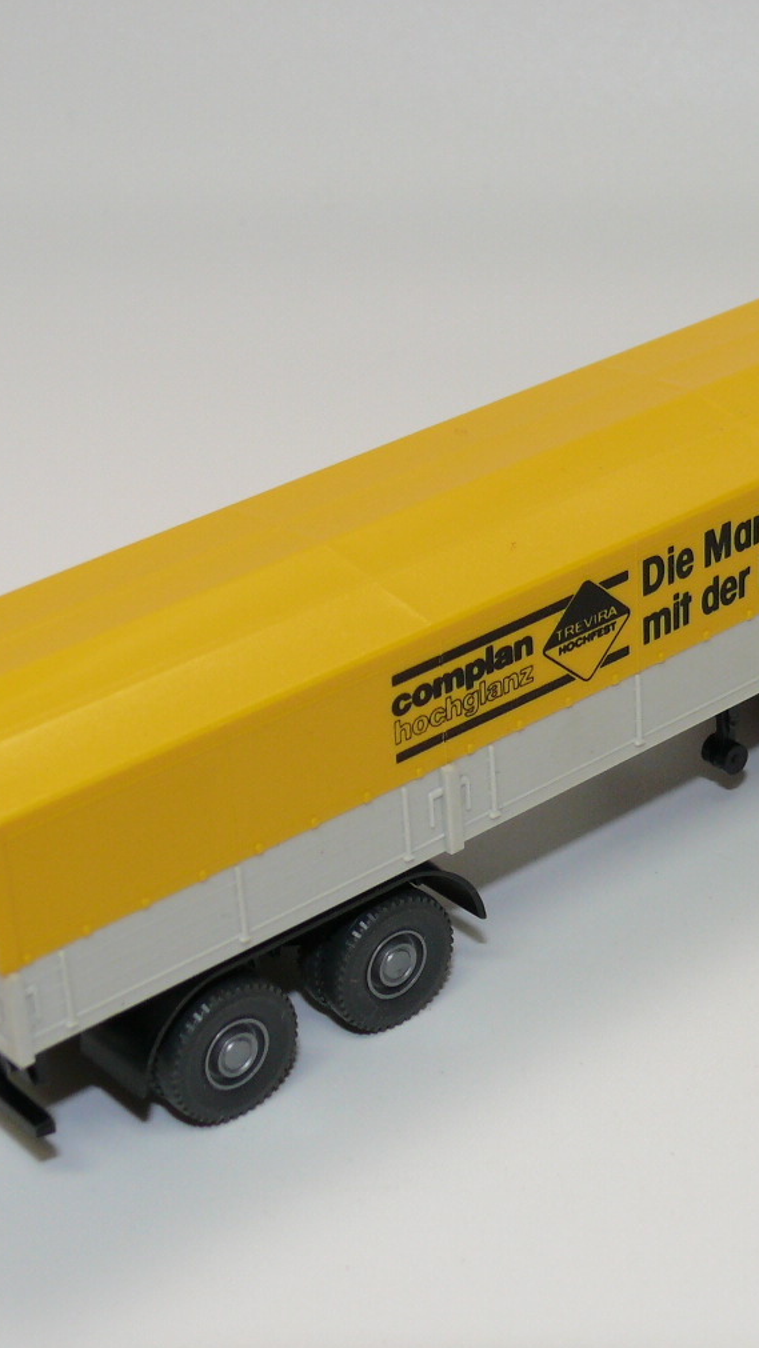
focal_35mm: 81
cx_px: 580
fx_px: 2897
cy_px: 552
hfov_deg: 14.9
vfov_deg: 26.2
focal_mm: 8.9
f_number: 4
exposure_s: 1/30
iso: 100
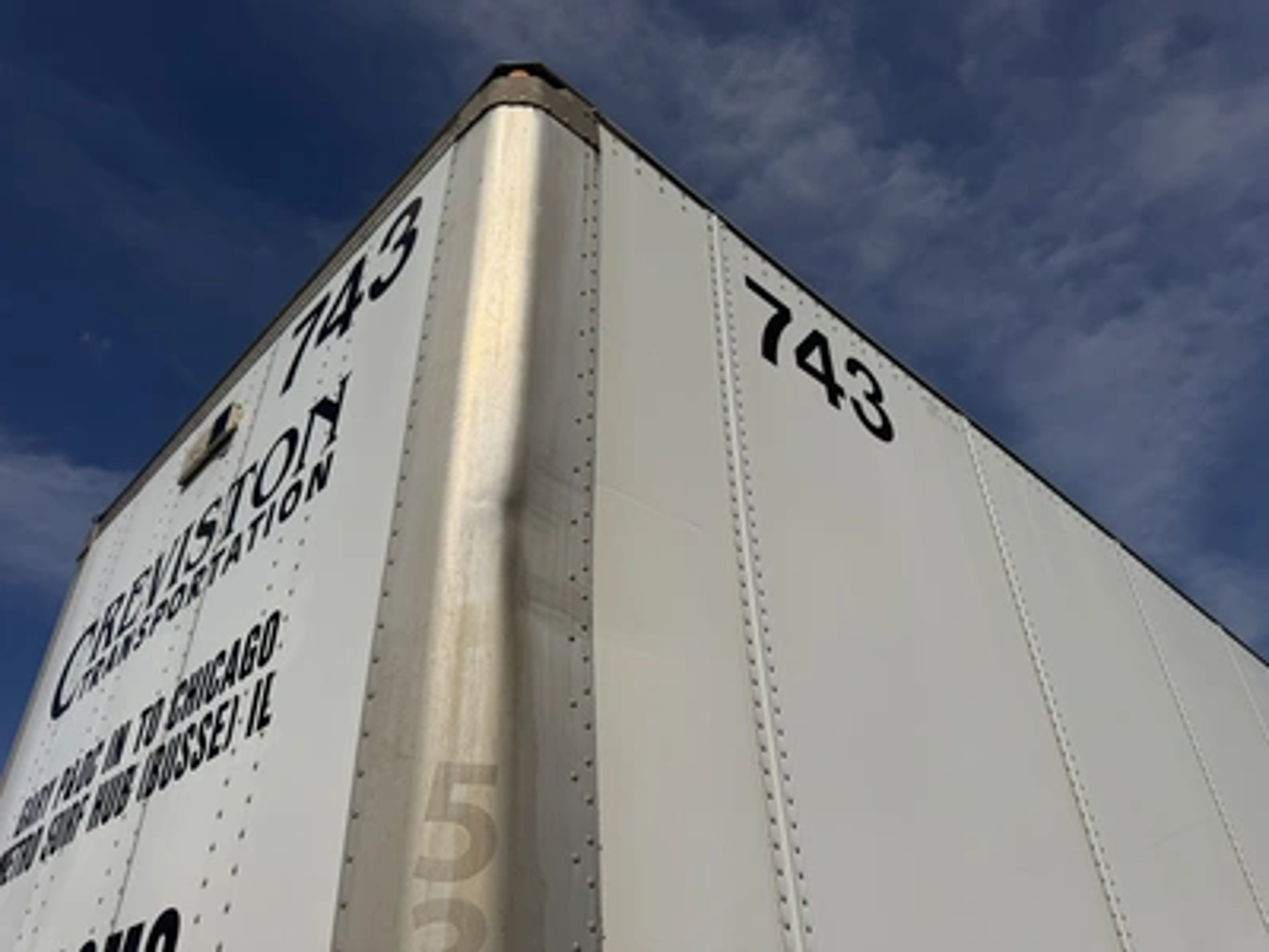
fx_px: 880
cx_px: 634
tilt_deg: +32.9
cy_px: 476
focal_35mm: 24
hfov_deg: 71.6
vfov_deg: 56.8
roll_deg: +1.0
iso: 80
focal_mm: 6.76
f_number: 1.78
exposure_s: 1/17544
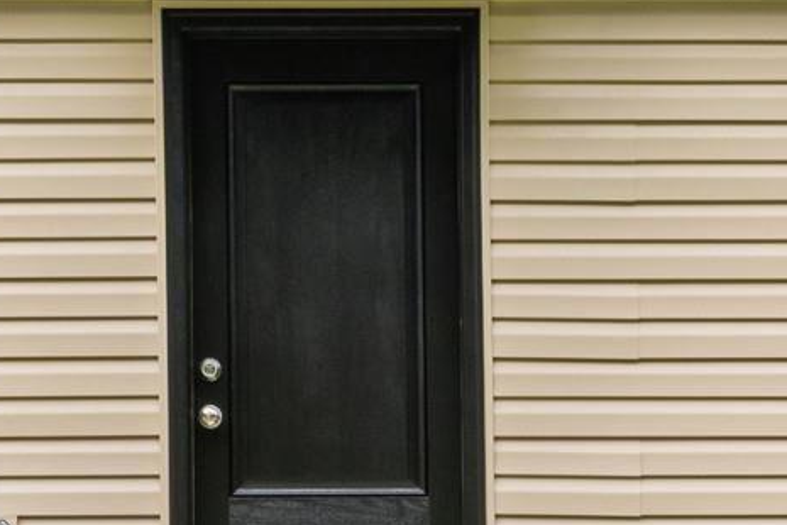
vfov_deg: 15.1
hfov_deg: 22.9
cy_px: 562
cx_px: 413
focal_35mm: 89
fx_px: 1939
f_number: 9
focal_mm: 11
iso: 250
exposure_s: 1/40
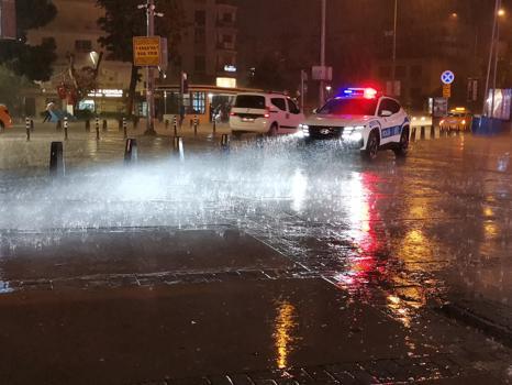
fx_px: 725
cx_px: 256
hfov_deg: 38.9
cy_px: 192
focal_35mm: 49
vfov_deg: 29.7
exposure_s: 1/50
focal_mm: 4.75
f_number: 1.8
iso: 400
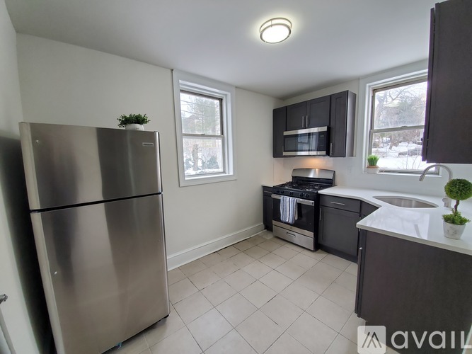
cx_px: 236
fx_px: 177
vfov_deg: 89.9
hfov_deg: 106.2
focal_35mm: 13
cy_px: 177
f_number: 2.2
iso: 160
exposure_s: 1/59
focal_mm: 1.8
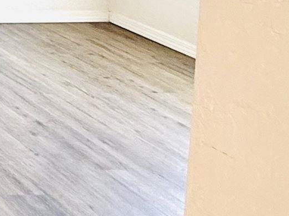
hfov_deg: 14.2
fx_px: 685
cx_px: -431
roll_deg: +0.0
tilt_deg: -4.9
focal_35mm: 82
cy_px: -162
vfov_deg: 15.6
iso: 160
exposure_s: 1/120
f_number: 2.2
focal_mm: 2.22
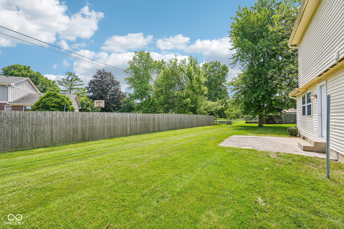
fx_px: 153
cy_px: 114
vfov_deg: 73.7
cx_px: 172
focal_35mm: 16
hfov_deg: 96.7
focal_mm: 16
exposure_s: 1/100
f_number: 8
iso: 100
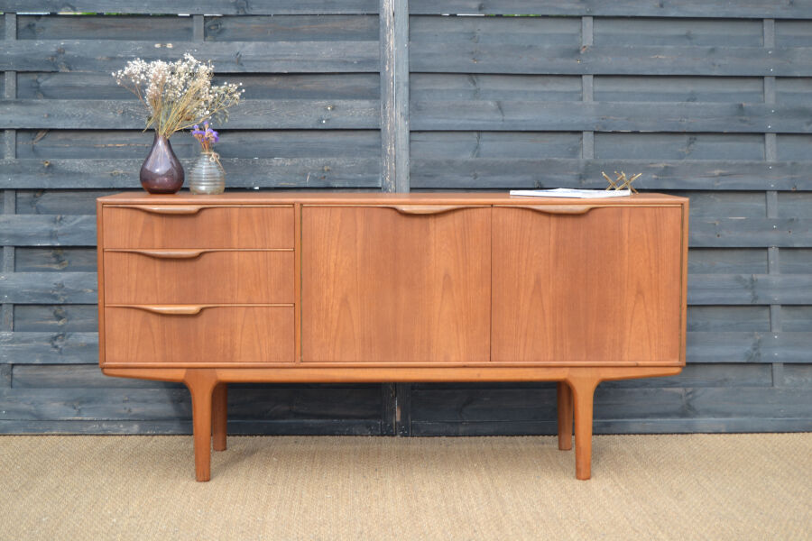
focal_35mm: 60
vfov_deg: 22.6
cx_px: 406
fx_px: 1353
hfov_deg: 33.4
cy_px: 270
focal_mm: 40
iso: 180
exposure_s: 1/125
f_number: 5.6
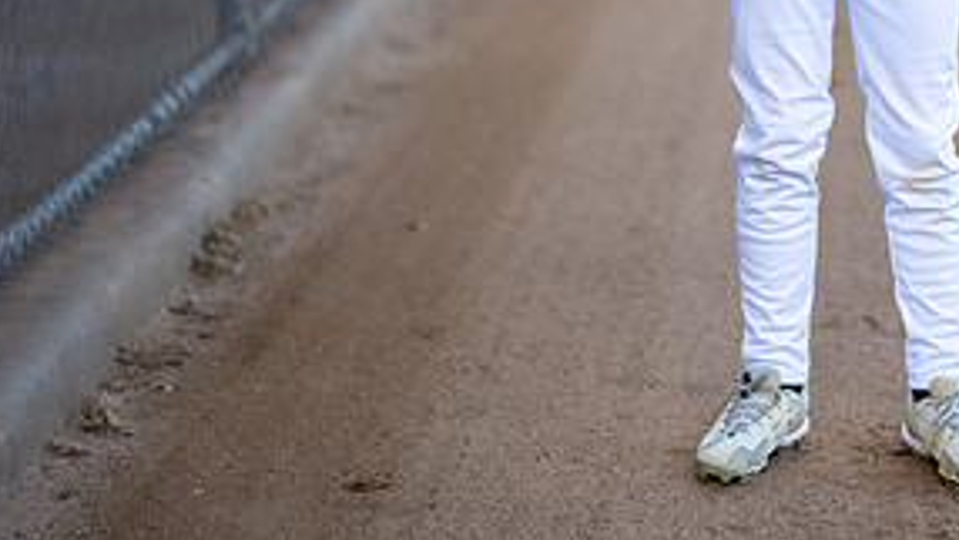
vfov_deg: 9.7
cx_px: 889
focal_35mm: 122
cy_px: -172
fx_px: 3103
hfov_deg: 17.3
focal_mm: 50
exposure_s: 1/2000
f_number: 1.2
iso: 125
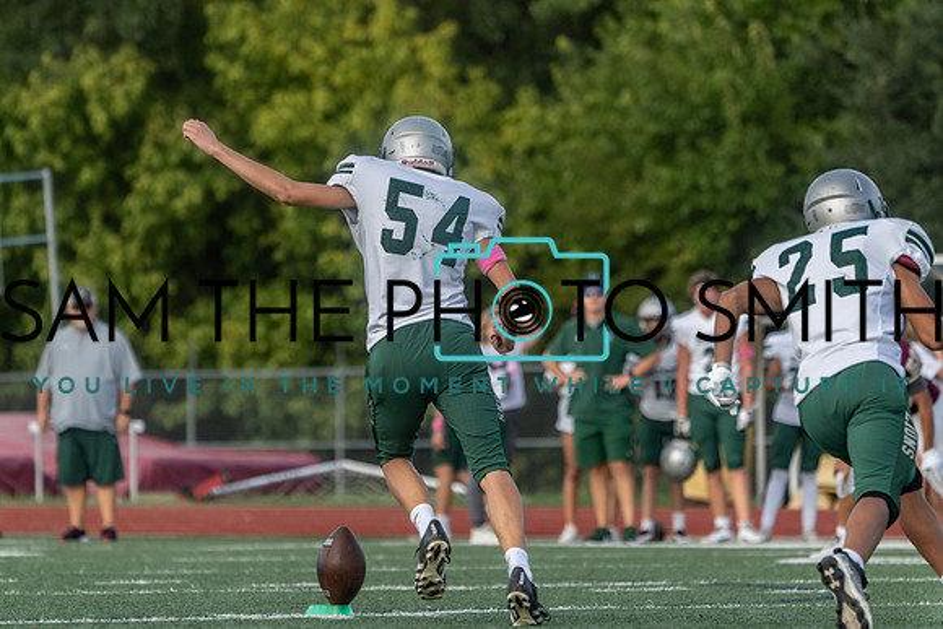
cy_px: 314
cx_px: 472
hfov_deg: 5.2
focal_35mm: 399
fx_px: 10454
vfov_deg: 3.4
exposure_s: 1/1250
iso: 1250
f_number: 8
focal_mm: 399
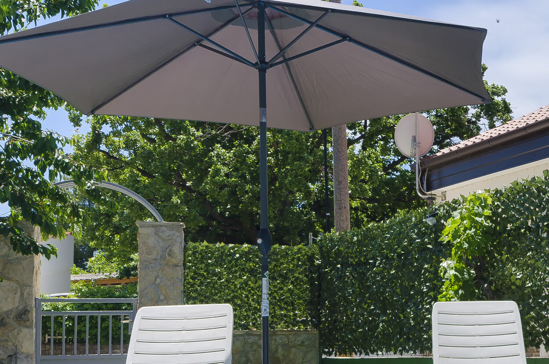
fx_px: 1020
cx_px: 565
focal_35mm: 67
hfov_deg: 28.1
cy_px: 300
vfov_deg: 20.0
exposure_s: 1/200
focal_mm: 20
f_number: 8
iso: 100
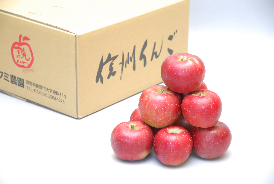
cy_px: 92
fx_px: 800
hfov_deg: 19.4
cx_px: 137
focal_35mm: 105
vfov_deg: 13.1
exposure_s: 1/60
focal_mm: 70
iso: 800
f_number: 4.5
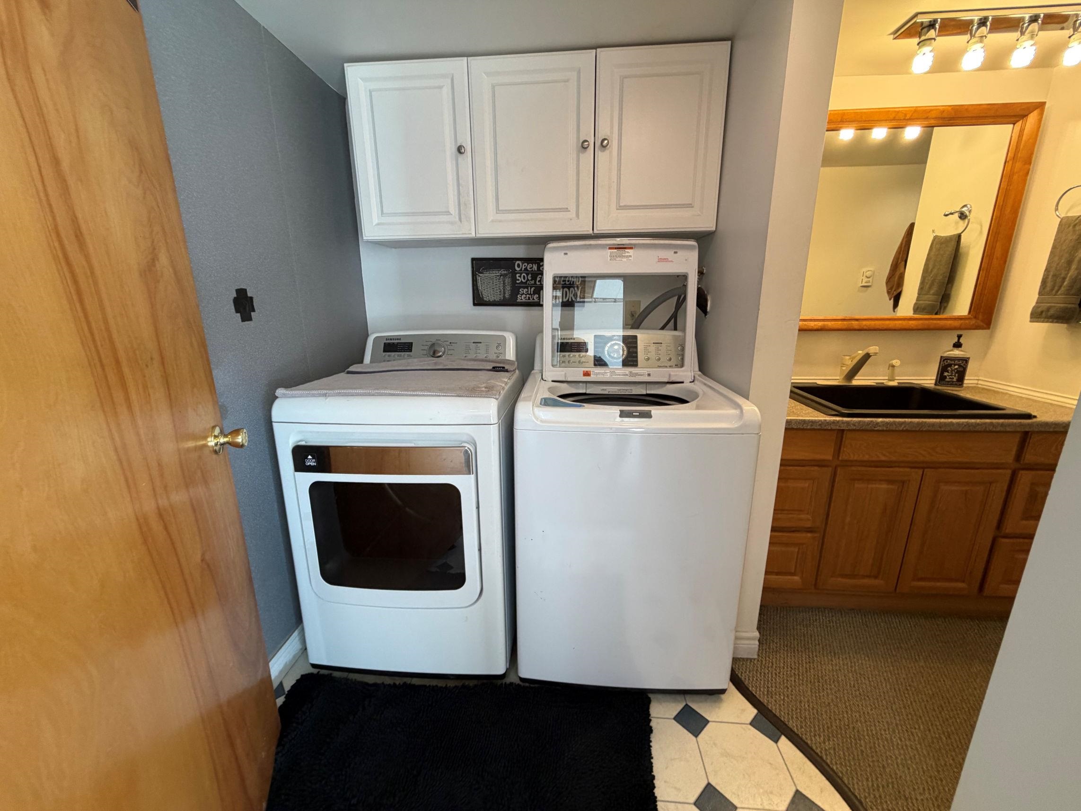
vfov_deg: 85.7
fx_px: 437
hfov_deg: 102.1
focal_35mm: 14
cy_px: 406
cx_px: 540
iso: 250
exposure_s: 1/120
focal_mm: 2.22
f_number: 2.2
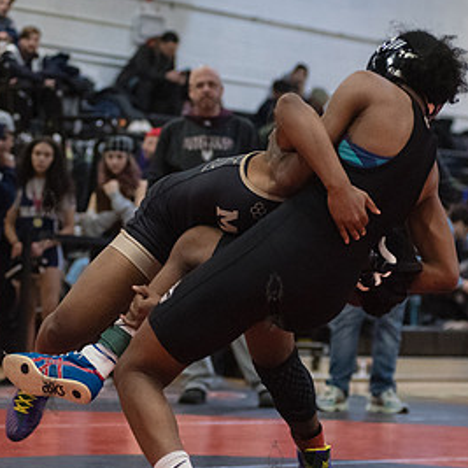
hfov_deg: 11.8
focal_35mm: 148
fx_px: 2264
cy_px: 301
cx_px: 273
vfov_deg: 11.8
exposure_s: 1/500
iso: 8000
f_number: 3.5
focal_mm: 80
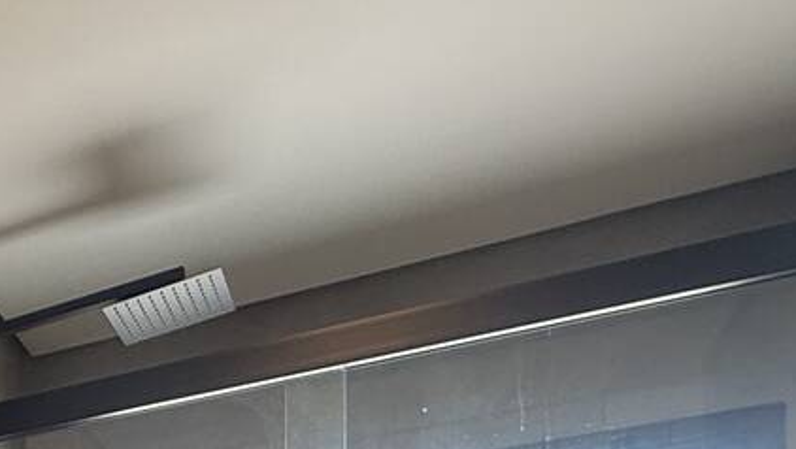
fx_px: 1098
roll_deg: +0.5
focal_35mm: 52
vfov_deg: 17.5
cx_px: -249
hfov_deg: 30.8
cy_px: 864
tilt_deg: +0.7
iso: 160
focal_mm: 2.22
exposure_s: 1/120
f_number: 2.2
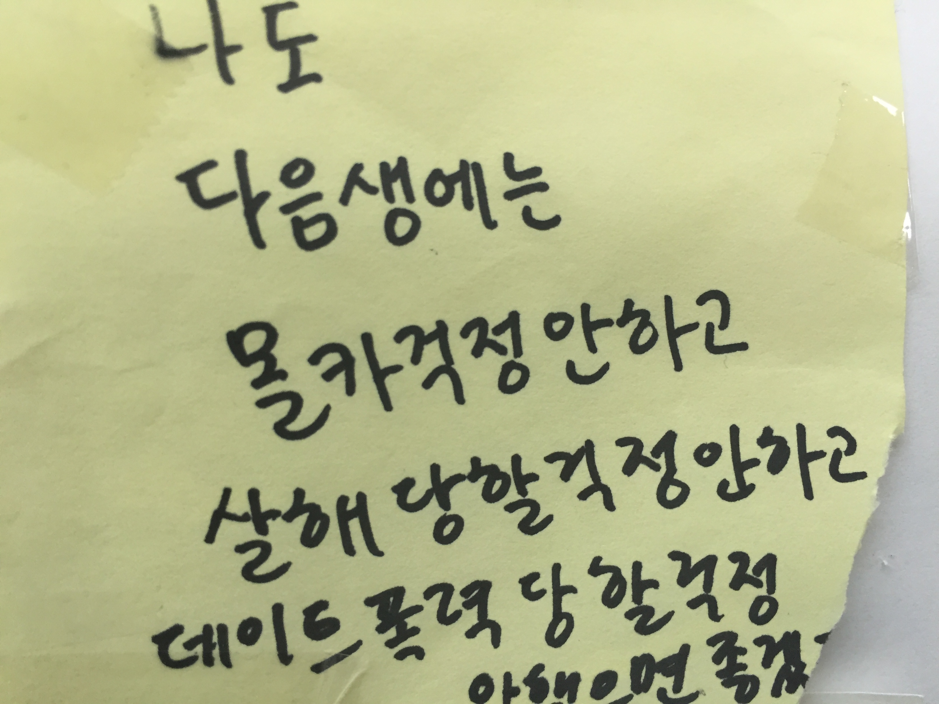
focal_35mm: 29
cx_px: 470
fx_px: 787
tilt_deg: -48.4
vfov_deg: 48.2
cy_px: 352
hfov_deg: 61.7
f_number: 2.2
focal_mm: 4.15
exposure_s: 1/30
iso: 50
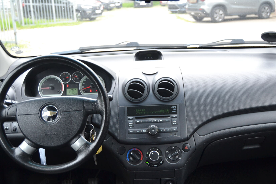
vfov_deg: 31.9
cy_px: 94
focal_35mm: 42
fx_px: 322
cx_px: 147
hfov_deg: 46.4
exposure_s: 1/80
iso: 400
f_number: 4.5
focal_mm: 24
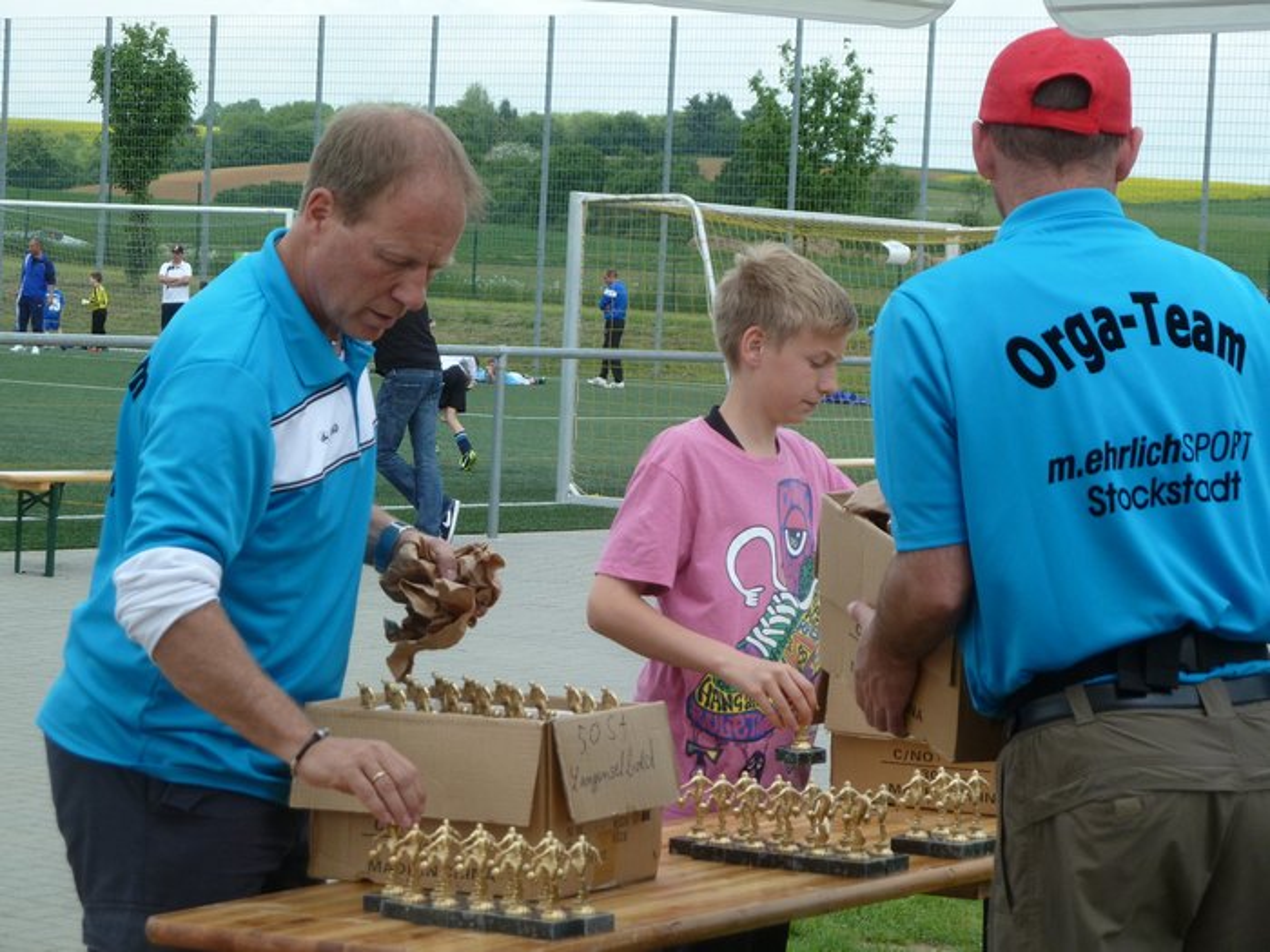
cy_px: 476
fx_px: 4072
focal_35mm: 111
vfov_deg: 13.3
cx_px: 635
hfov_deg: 17.7
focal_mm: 18.2
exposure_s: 1/400
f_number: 4.4
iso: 125
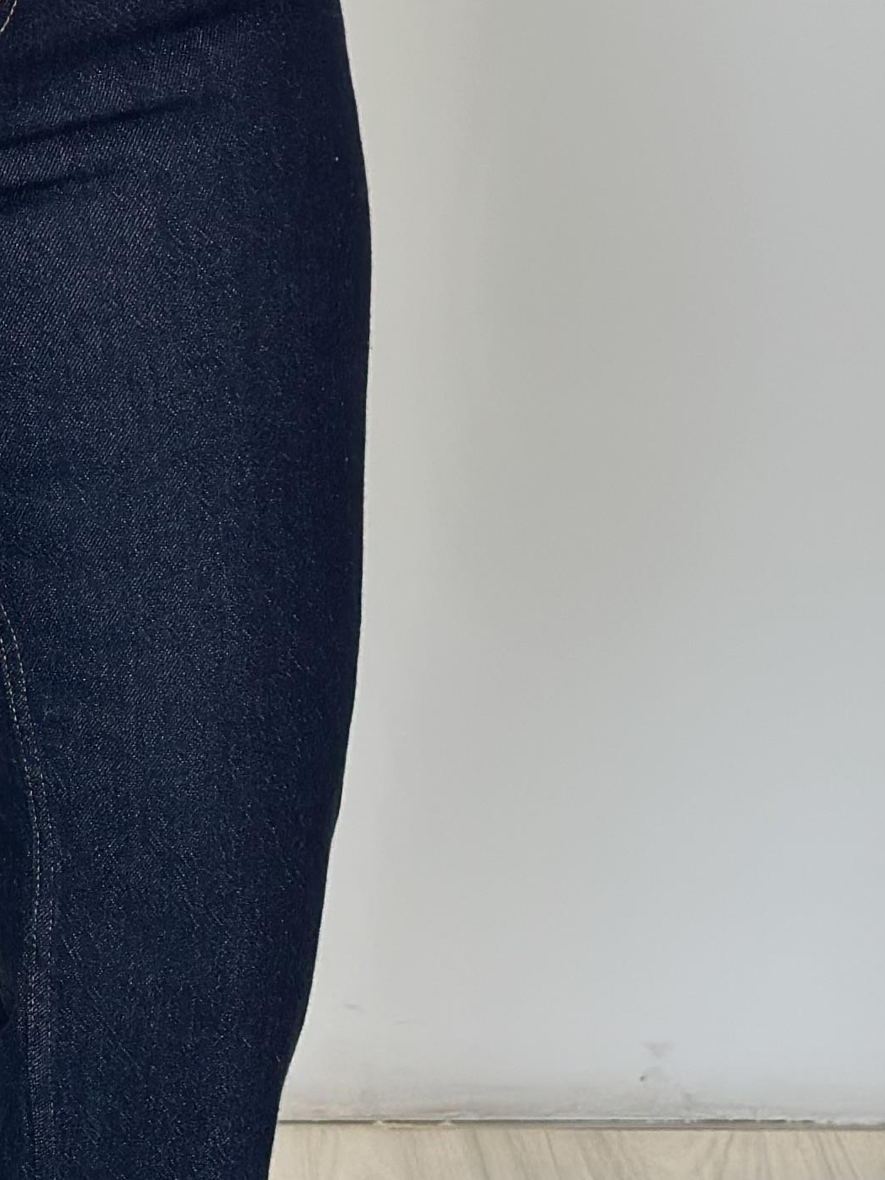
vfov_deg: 14.1
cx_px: -125
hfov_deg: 10.6
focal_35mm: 138
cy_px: 1106
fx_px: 4703
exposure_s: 1/130
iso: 80
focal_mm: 6.86
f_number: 1.78
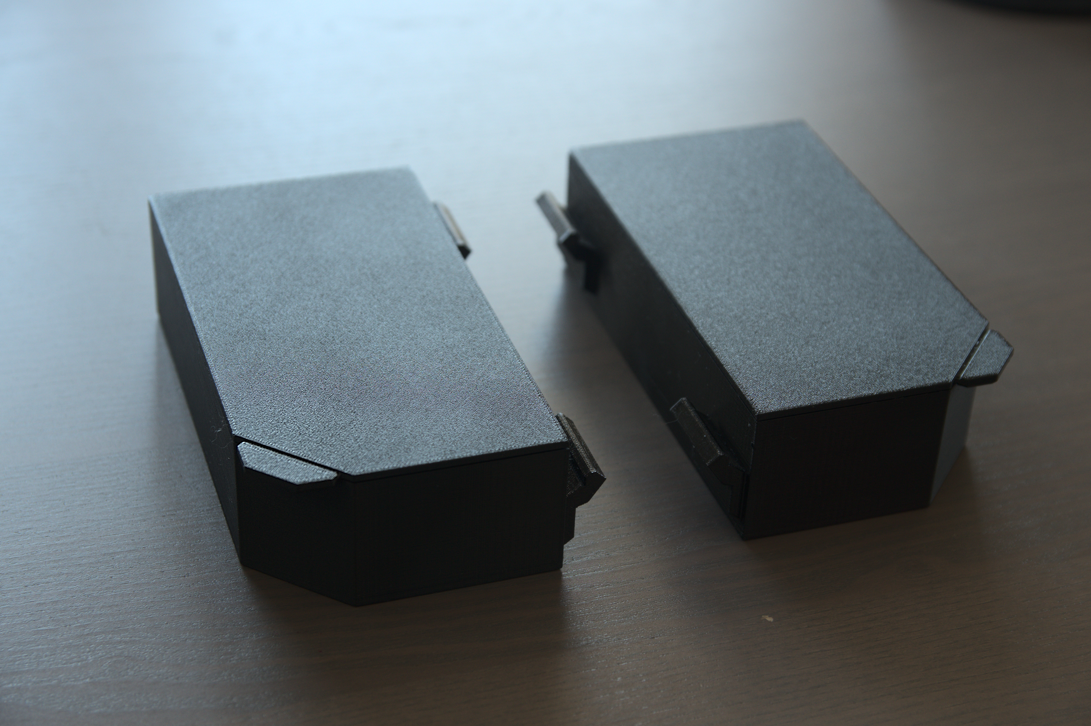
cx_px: 546
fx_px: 2271
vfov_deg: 18.1
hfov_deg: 27.0
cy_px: 363
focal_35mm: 75
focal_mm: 50
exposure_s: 1/50
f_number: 4
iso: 800
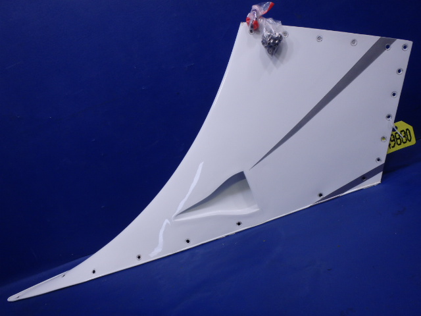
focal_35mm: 28
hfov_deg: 63.4
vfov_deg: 49.7
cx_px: 210
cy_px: 158
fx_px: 341
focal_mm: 5
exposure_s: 1/30
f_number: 3.9
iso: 200
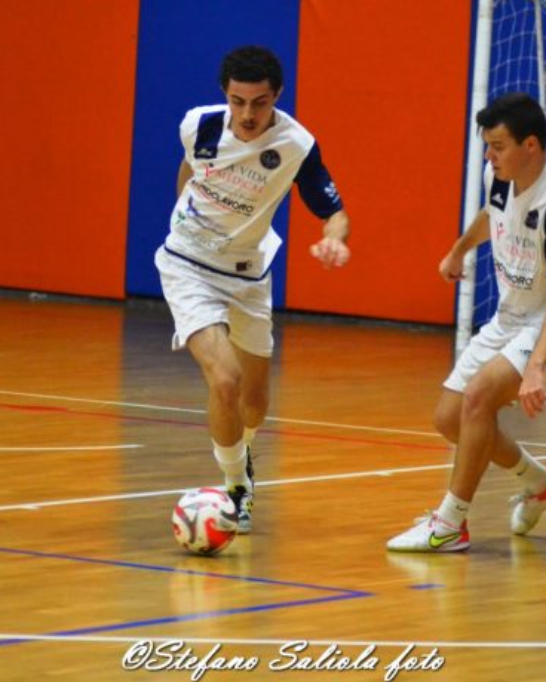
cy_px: 341
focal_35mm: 213
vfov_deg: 9.1
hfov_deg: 7.3
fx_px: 4302
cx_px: 322
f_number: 4
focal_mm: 100
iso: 3200
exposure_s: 1/320
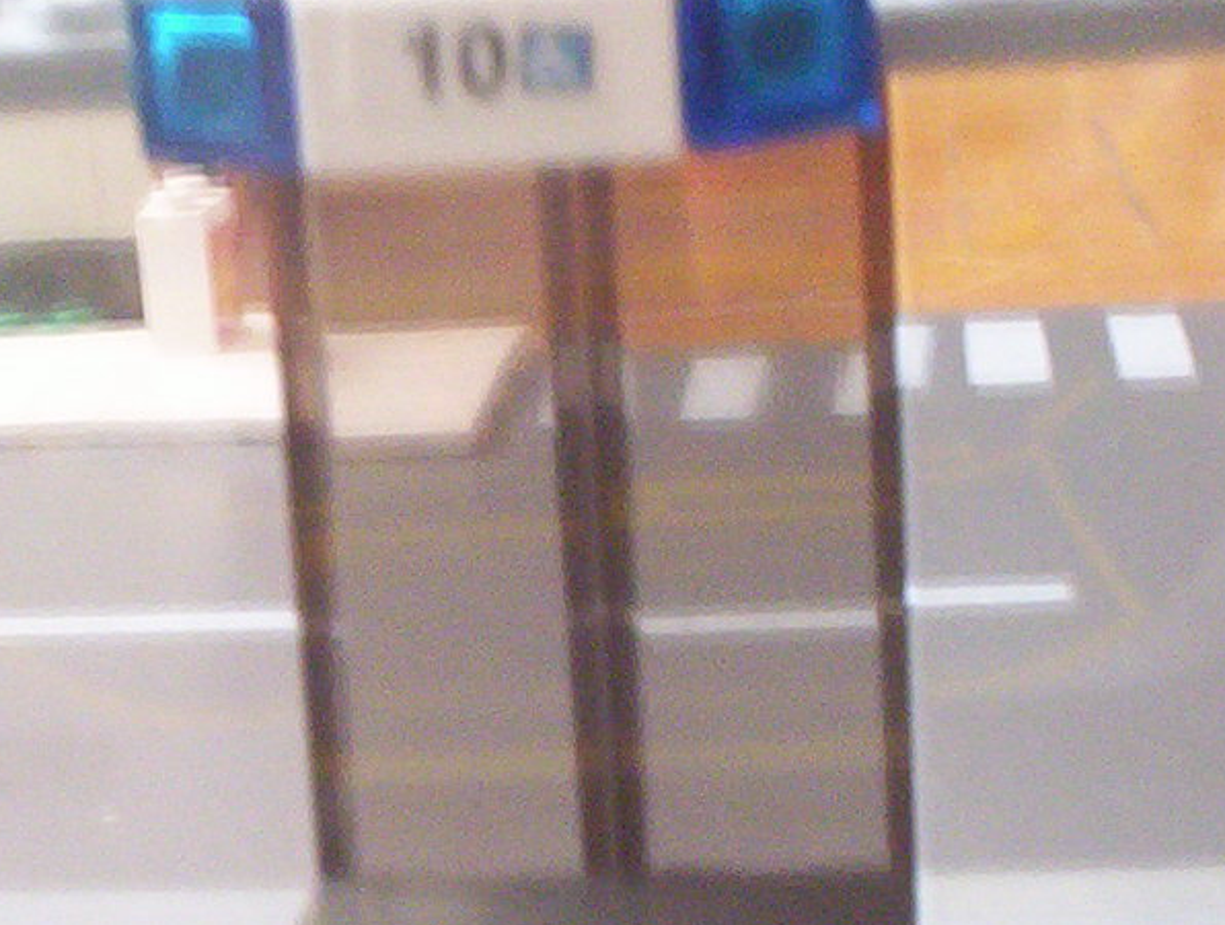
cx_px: 329
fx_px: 3689
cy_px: 674
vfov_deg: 14.2
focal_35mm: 104
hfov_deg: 18.7
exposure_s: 1/7.01
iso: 200
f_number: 4.5
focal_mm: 4.99
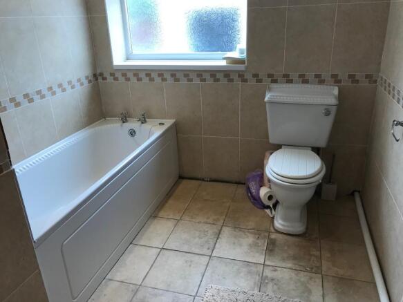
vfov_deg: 49.7
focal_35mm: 28
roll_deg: +2.3
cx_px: 202
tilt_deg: -21.9
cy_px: 151
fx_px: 326
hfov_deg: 63.5
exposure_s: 1/100
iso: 32
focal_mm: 3.99
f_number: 1.8
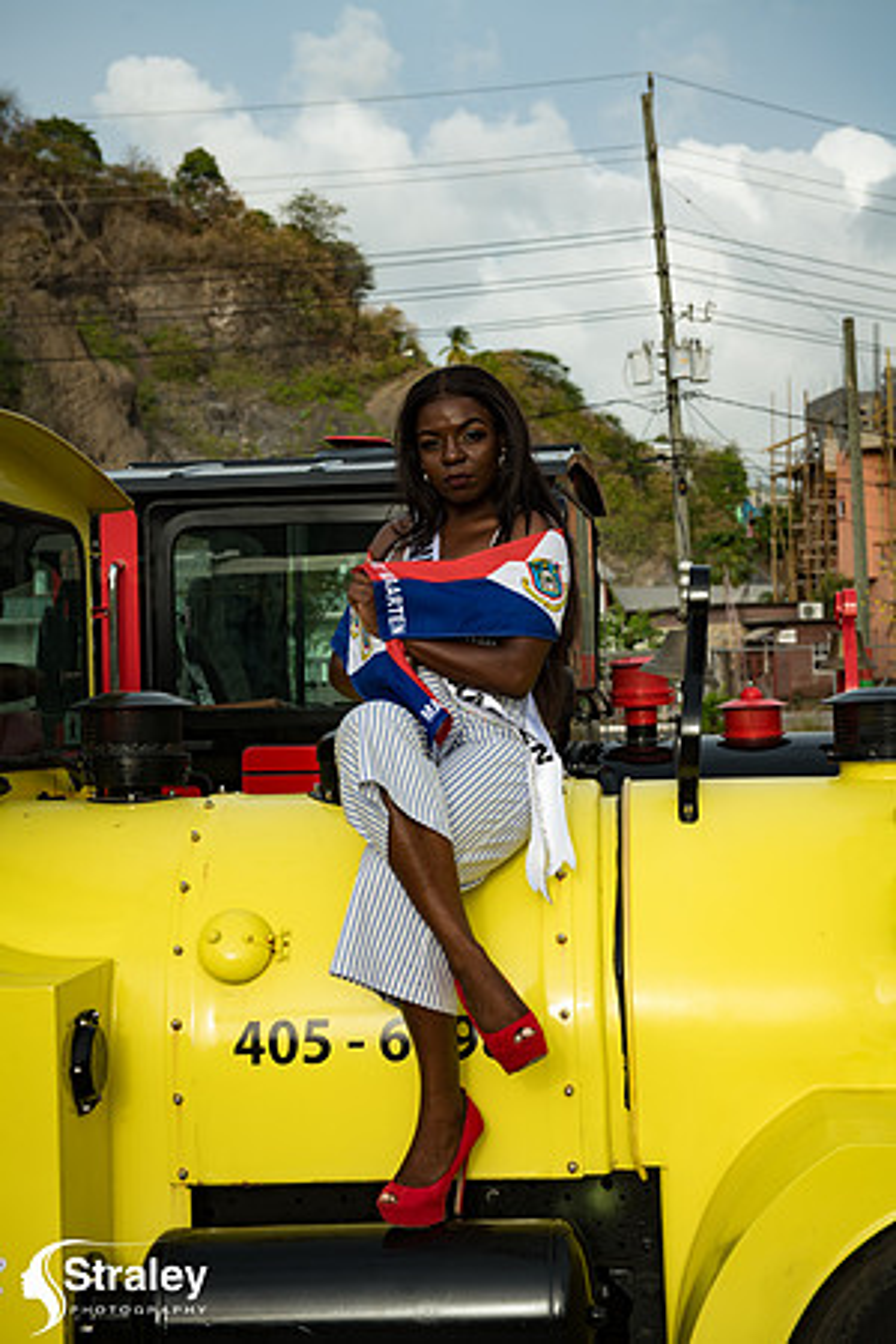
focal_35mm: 56
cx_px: 448
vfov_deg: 35.6
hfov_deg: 24.2
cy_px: 672
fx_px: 2091
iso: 80
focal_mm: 56
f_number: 6.3
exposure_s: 1/200
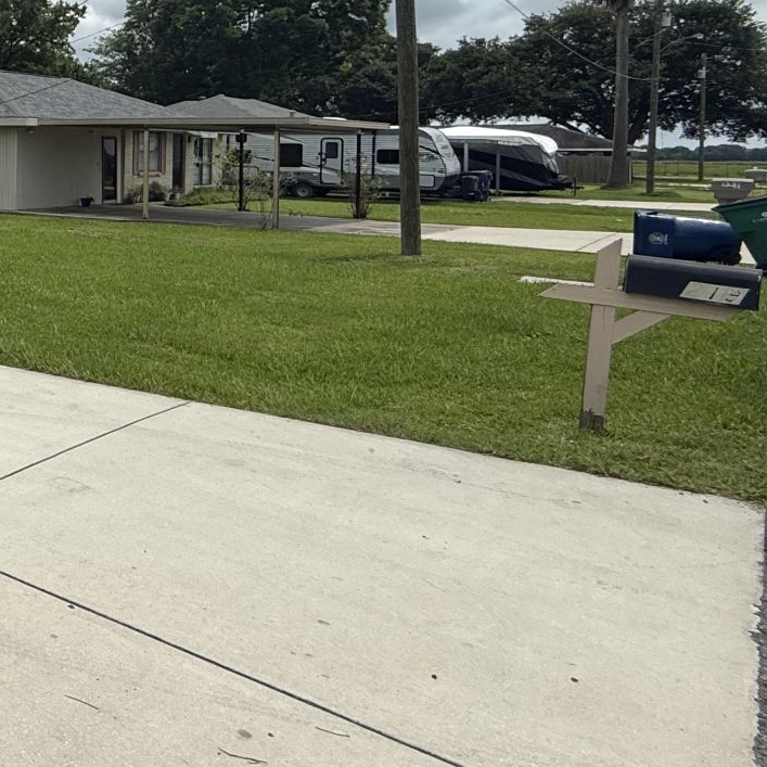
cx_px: -285
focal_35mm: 35
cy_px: 157
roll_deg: -0.9
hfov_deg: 32.2
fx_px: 877
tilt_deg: -0.1
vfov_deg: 45.0
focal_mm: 2.22
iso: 50
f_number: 2.2
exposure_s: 1/2506
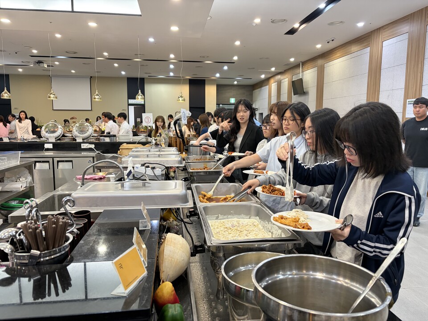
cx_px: 214
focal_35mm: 26
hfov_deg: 67.3
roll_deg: +0.1
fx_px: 321
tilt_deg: -6.5
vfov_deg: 53.1
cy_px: 160
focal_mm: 5.96
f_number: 1.6
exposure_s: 1/60
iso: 200
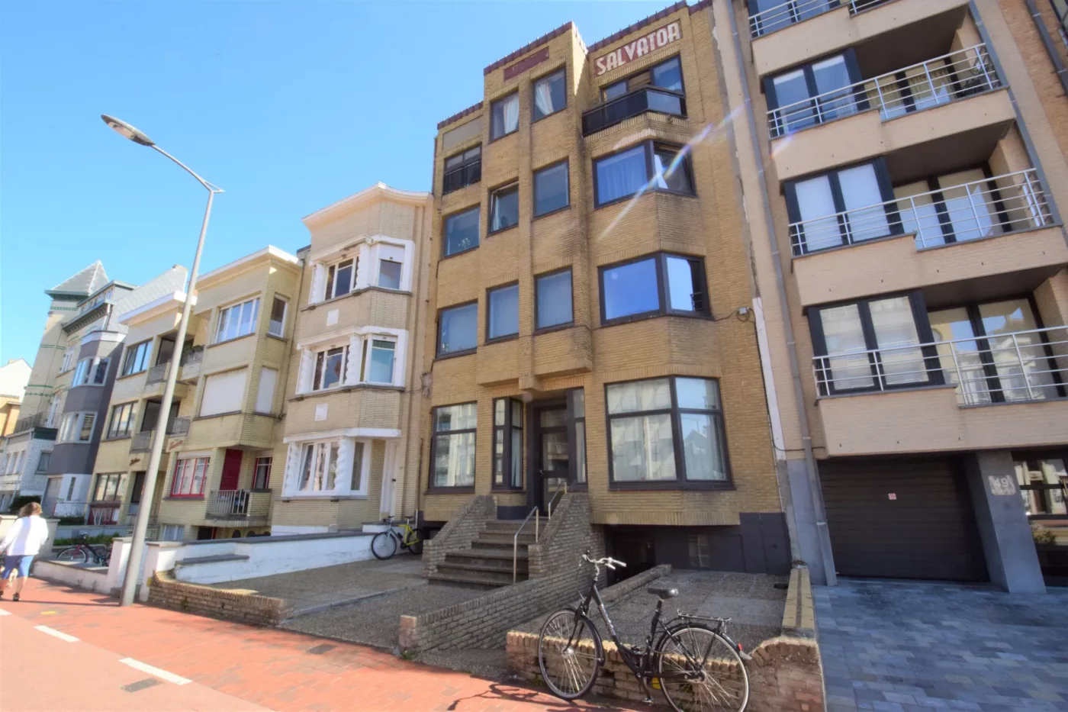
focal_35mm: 15
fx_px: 445
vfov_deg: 77.3
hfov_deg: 100.4
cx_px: 534
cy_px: 356
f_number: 22
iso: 800
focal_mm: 10
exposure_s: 1/100
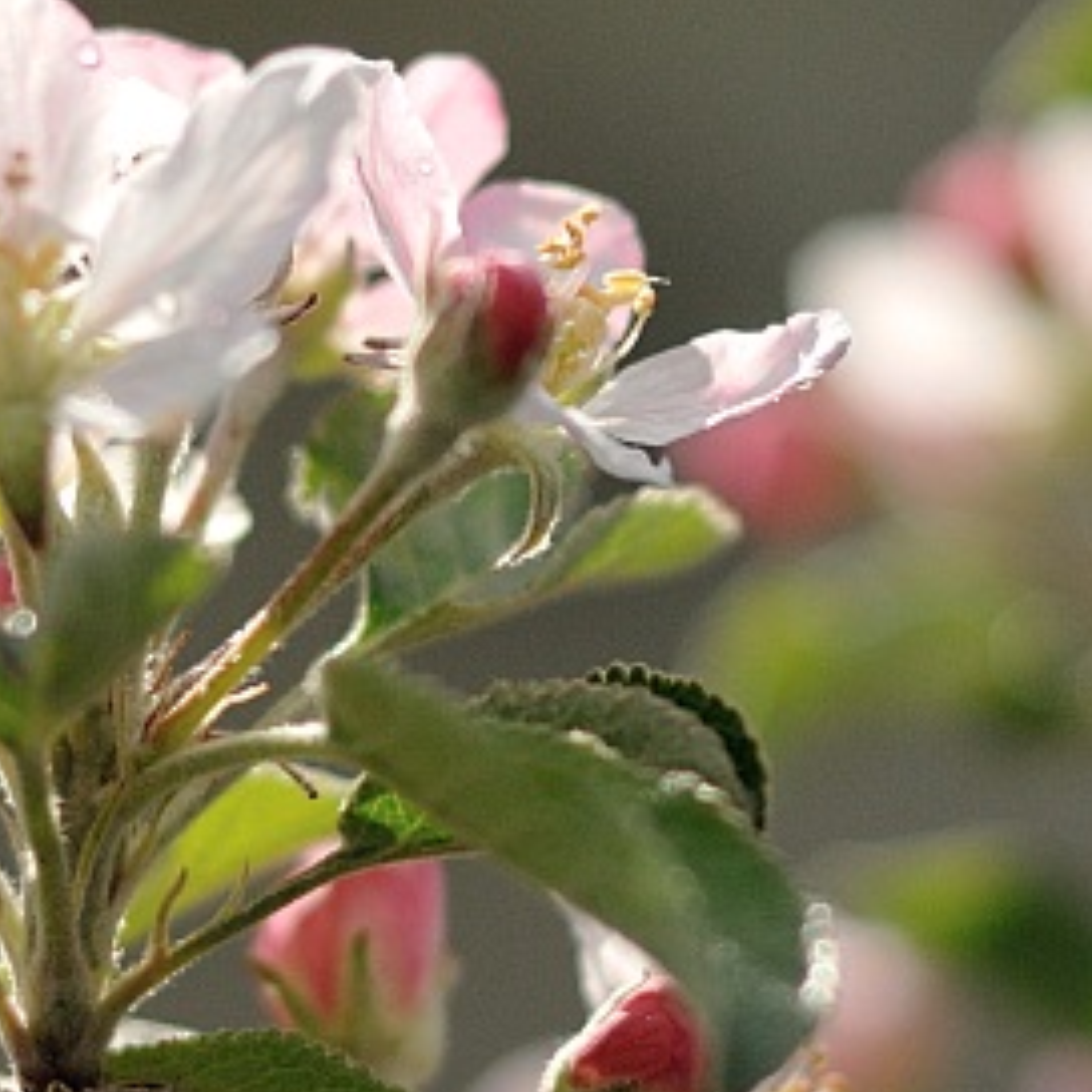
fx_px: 8566
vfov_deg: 7.3
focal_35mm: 240
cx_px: 658
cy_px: 301
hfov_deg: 7.3
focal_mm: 50
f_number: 2.2
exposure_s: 1/6400
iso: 200
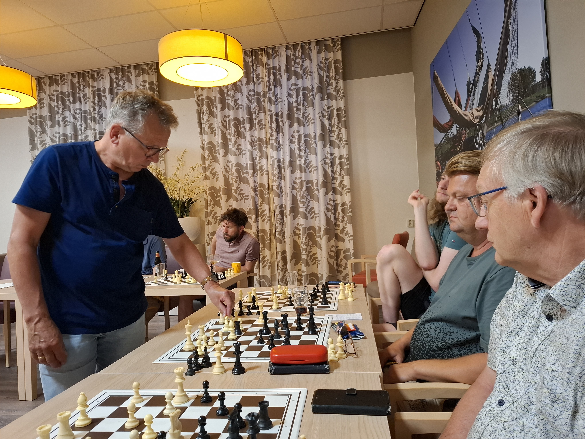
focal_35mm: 23
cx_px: 292
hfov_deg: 73.9
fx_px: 389
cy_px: 220
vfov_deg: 58.9
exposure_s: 1/33
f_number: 1.8
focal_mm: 5.54
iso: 320
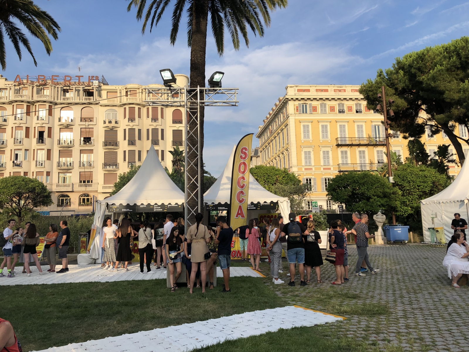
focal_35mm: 28
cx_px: 234
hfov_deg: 63.4
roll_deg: +1.0
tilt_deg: +7.6
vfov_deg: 49.7
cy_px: 176
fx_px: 379
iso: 20
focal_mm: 3.99
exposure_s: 1/1200
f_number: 1.8
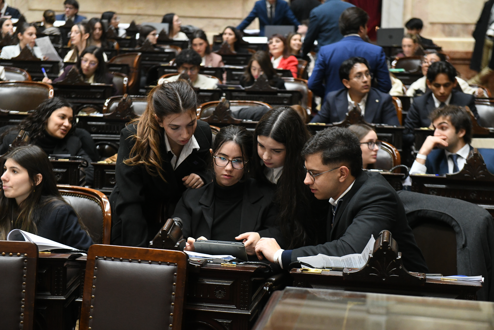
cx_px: 247
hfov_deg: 28.8
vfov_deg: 19.5
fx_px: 960
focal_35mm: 70
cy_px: 165
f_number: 4
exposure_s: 1/250
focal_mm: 70
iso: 5000
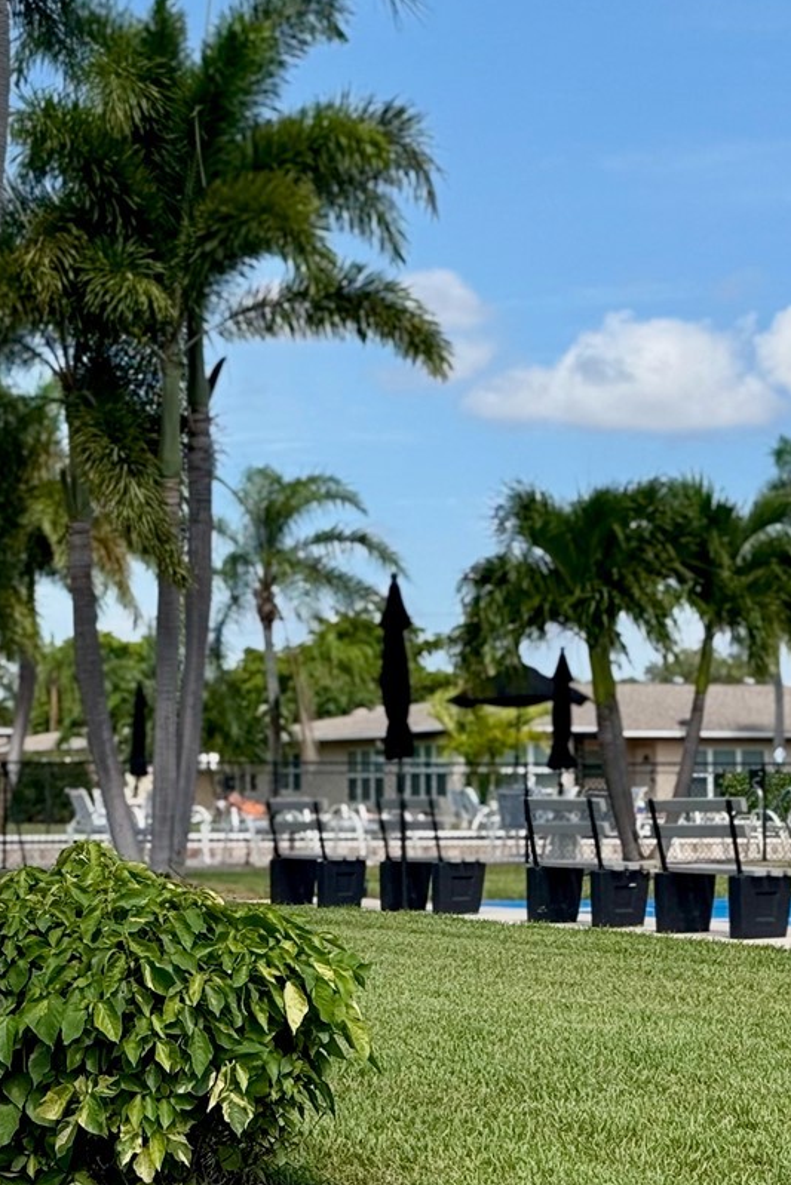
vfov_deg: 20.4
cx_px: 177
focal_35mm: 100
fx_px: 3294
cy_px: 564
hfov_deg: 13.6
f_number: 1.78
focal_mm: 6.76
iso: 64
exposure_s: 1/4329
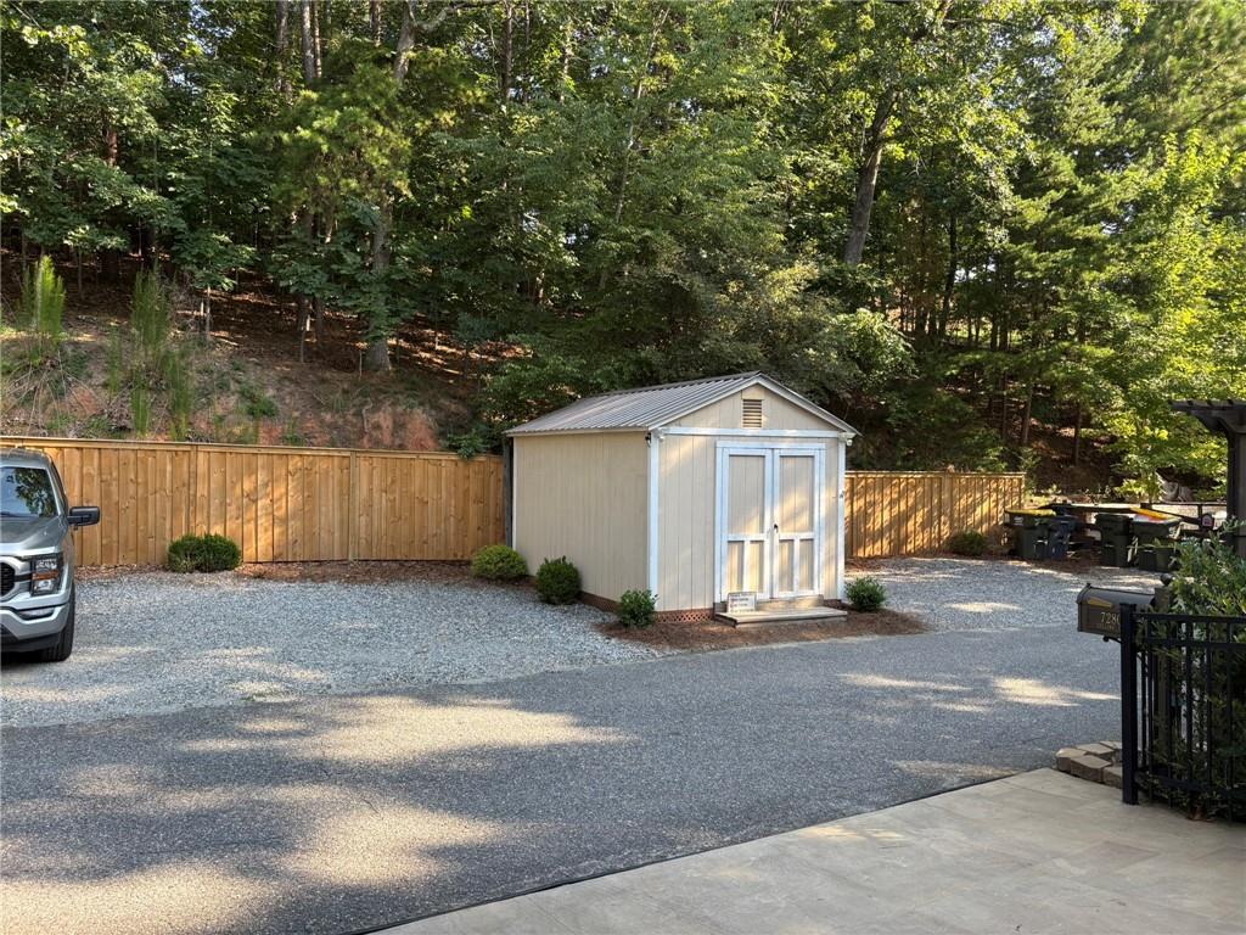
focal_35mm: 26
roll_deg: +0.0
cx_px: 623
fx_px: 936
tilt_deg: +0.2
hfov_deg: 67.3
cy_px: 468
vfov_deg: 53.1
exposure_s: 1/355
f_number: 1.6
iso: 50
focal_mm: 5.96
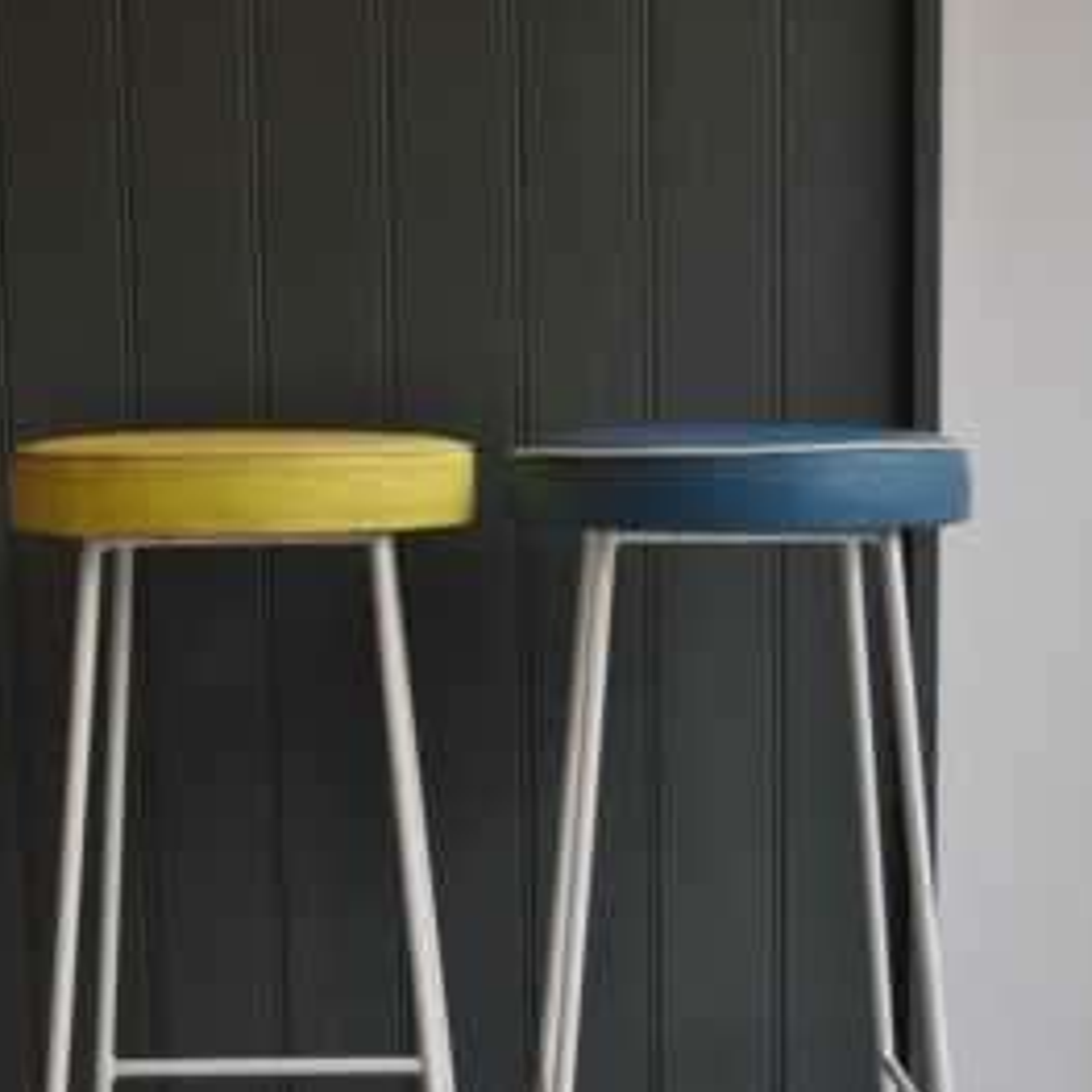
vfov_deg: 24.4
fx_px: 2498
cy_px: 793
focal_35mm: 70
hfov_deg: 24.7
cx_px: 507
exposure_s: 1/80
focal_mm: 32
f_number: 4.8
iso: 400
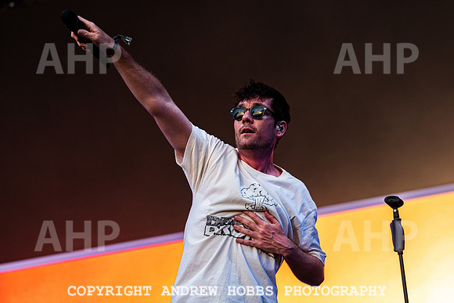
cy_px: 134
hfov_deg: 16.4
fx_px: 1574
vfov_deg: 11.0
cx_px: 253
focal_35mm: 125
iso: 400
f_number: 4.5
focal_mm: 112
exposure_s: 1/640
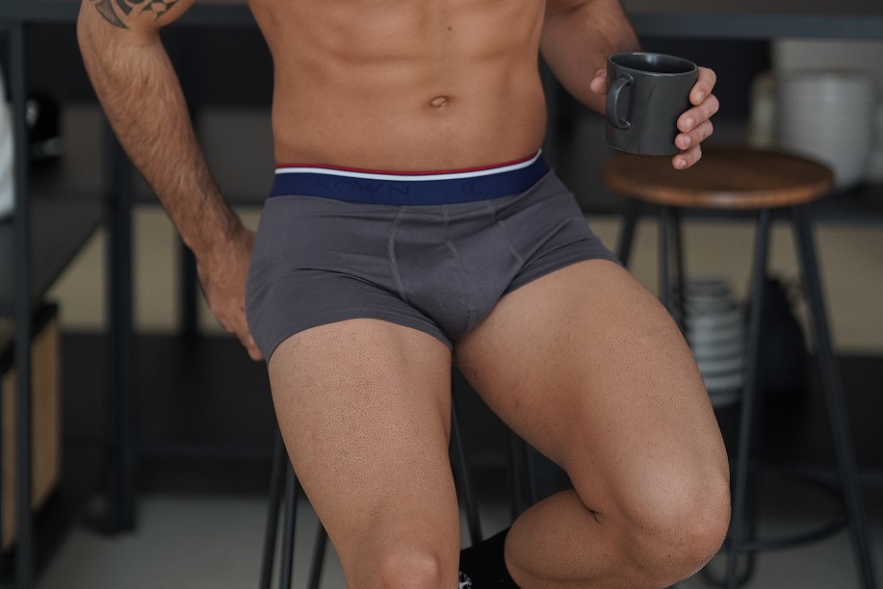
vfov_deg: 9.8
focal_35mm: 139
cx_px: 416
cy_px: 47
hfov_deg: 14.8
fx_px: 3410
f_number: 1.6
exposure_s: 1/1600
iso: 1250
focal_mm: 85
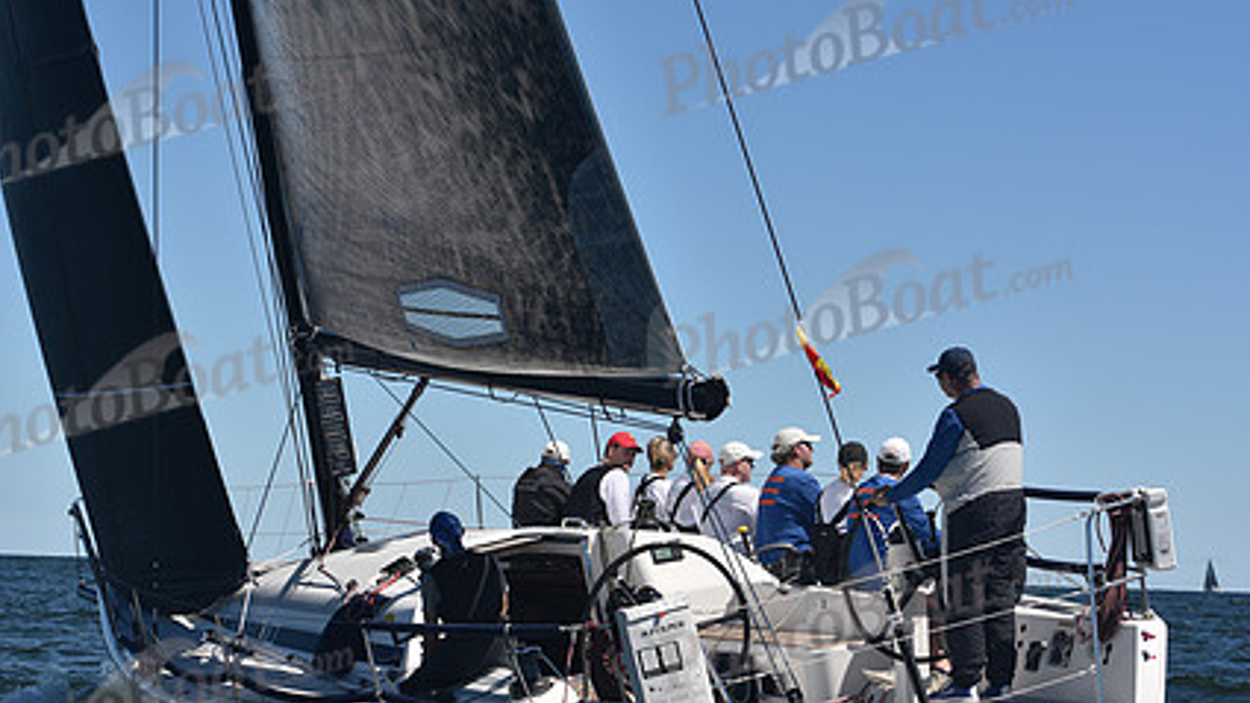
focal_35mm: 100
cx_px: 509
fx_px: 3314
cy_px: 504
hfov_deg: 21.3
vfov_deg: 12.1
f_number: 6.3
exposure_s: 1/800
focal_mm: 70
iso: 200
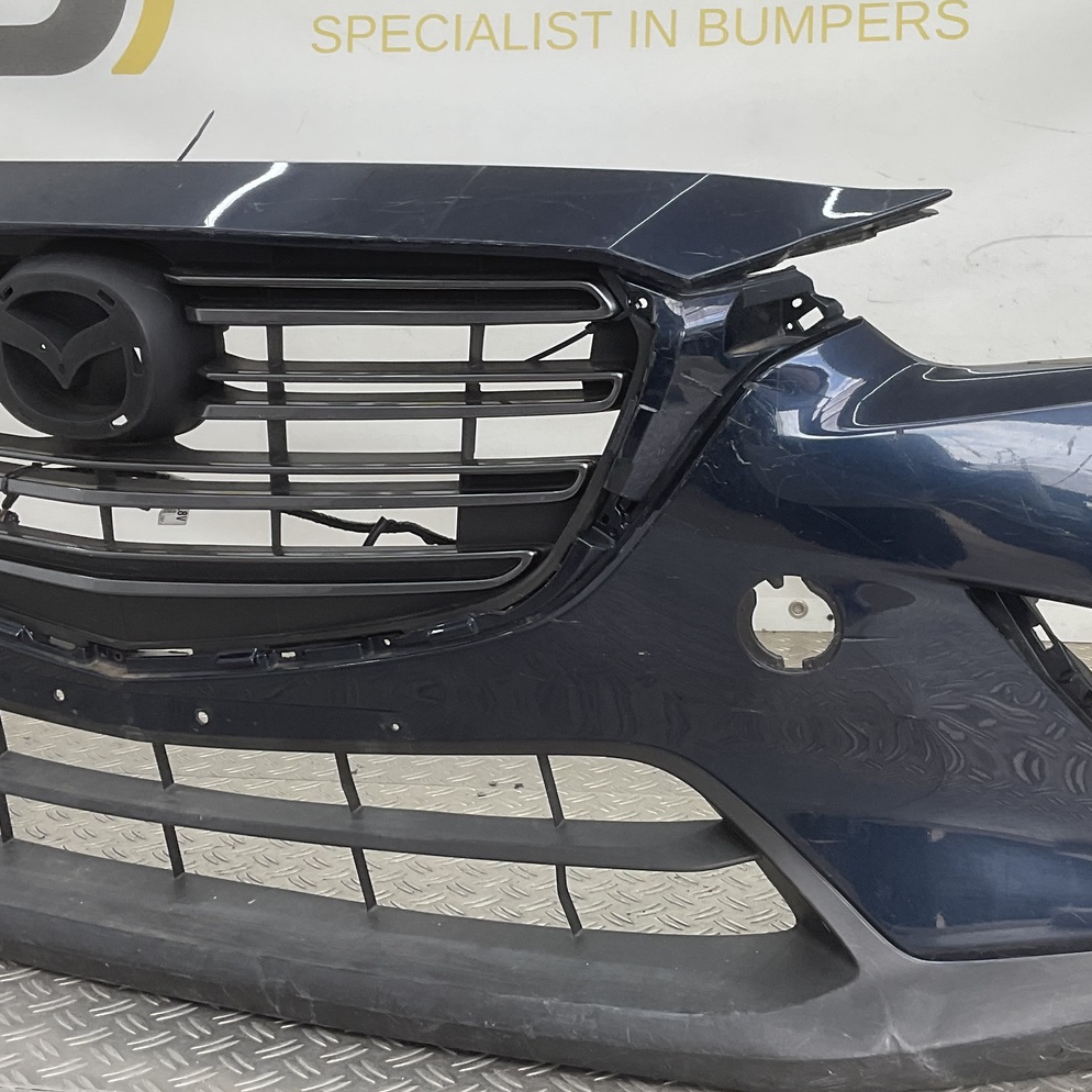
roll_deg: -1.3
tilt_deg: -9.8
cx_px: 591
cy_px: 444
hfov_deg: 32.8
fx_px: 1856
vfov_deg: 32.7
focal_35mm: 52
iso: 16
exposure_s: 1/100
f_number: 1.8
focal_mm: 3
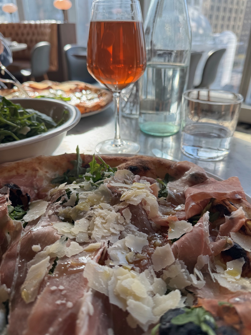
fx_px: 232
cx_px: 126
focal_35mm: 24
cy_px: 168
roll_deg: -0.4
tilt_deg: -28.3
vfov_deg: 71.6
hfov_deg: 56.8
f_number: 1.78
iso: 64
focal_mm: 6.86
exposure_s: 1/276
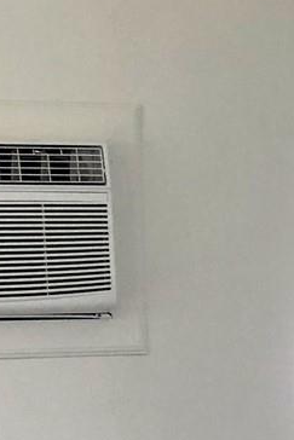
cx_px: 295
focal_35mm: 128
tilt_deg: -6.2
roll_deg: +1.5
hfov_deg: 10.6
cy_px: 532
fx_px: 1566
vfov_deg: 15.4
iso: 25
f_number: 1.8
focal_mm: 3.99
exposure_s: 1/30
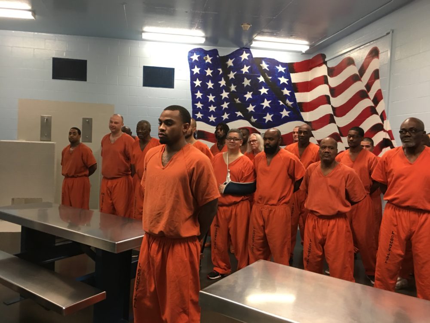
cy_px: 162
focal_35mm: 29
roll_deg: -2.8
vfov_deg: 48.2
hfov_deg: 61.7
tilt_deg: +0.3
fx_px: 360
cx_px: 215
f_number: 2.2
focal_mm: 4.15
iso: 50
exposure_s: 1/15
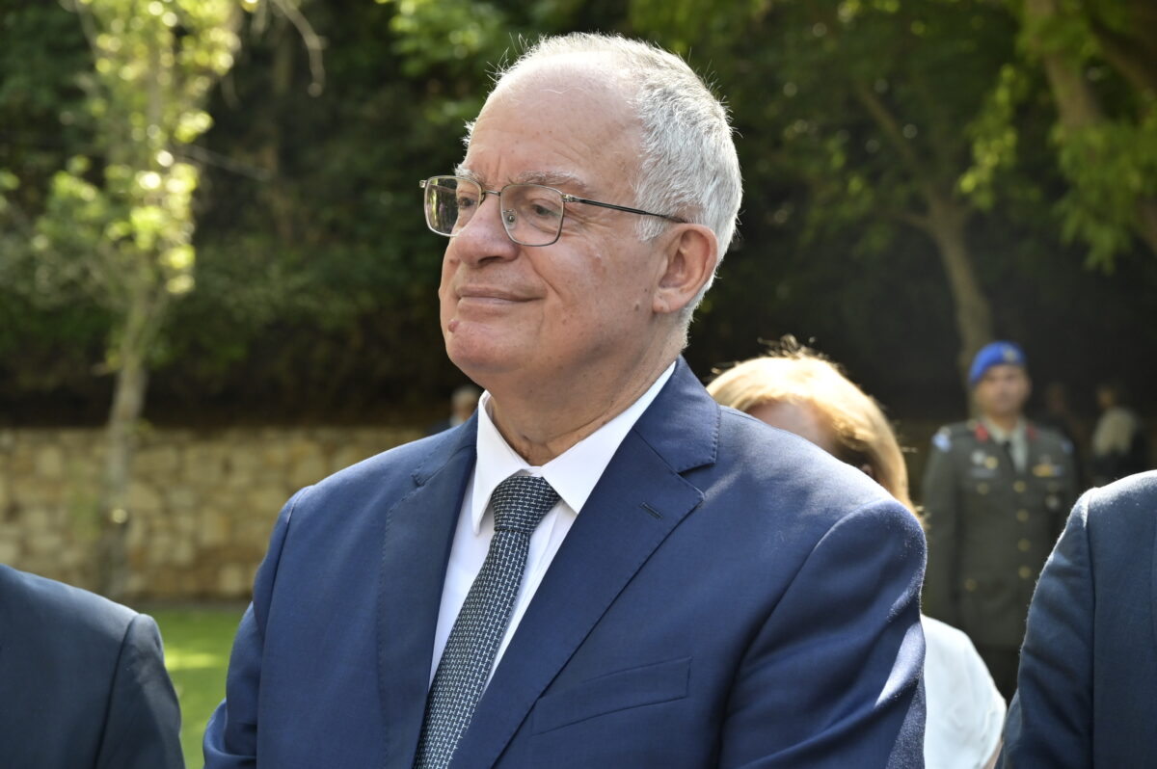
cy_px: 384
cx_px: 578
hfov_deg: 21.5
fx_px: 3051
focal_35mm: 95
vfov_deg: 14.4
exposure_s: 1/640
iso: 2000
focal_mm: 95
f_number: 9
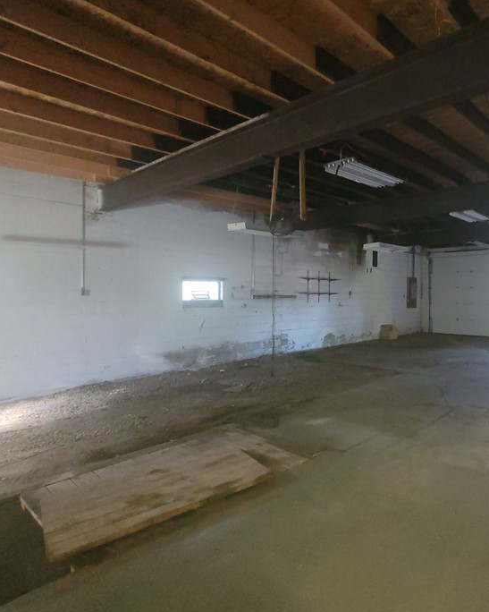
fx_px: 344
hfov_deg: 62.7
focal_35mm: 19
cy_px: 300
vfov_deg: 83.3
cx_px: 413
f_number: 2.2
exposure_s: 1/30
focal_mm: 2.2
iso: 320
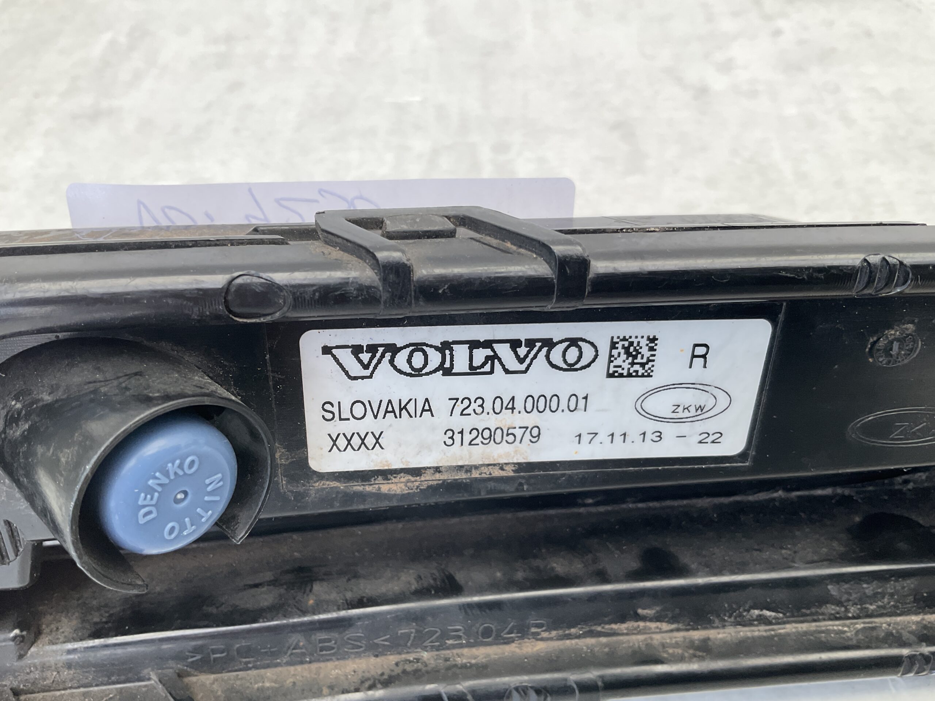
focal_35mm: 29
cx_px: 468
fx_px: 783
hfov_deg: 61.7
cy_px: 350
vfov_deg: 48.2
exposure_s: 1/251
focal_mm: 3
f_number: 1.8
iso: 16
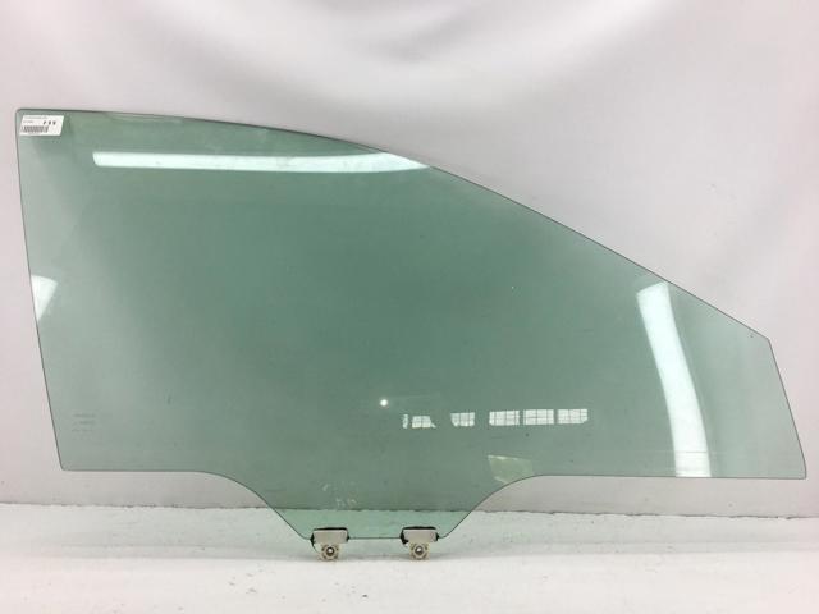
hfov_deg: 61.7
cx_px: 410
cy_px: 307
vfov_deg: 48.2
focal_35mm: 29
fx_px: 686
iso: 25
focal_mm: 4.15
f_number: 2.2
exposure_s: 1/370
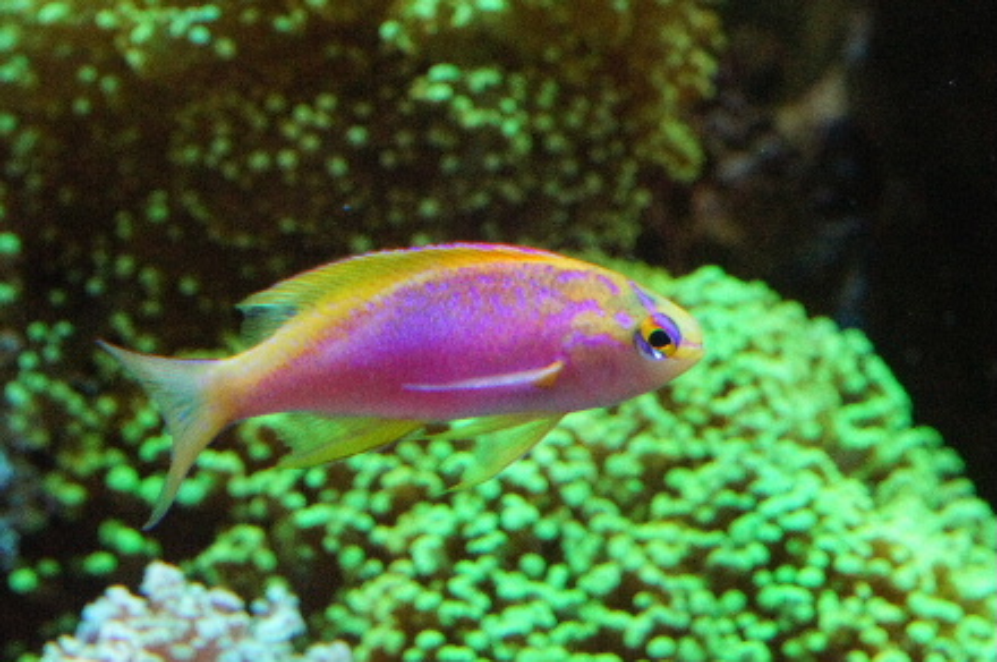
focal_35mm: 75
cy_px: 331
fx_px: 2074
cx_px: 498
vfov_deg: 18.1
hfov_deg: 27.0
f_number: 11
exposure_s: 1/160
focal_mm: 50
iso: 6400
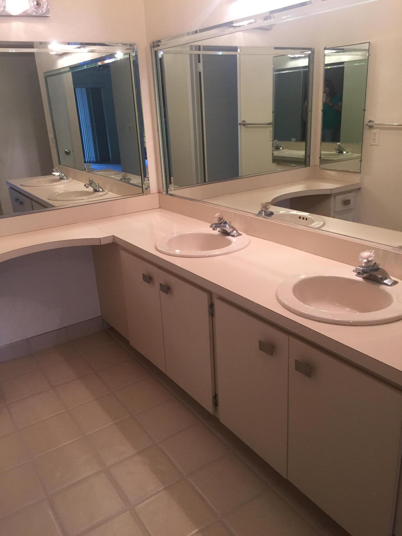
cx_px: 201
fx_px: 449
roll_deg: +4.2
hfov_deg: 48.2
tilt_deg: -18.8
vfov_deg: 61.7
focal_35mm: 29
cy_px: 268
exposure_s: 1/30
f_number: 2.2
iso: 50
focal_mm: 4.15
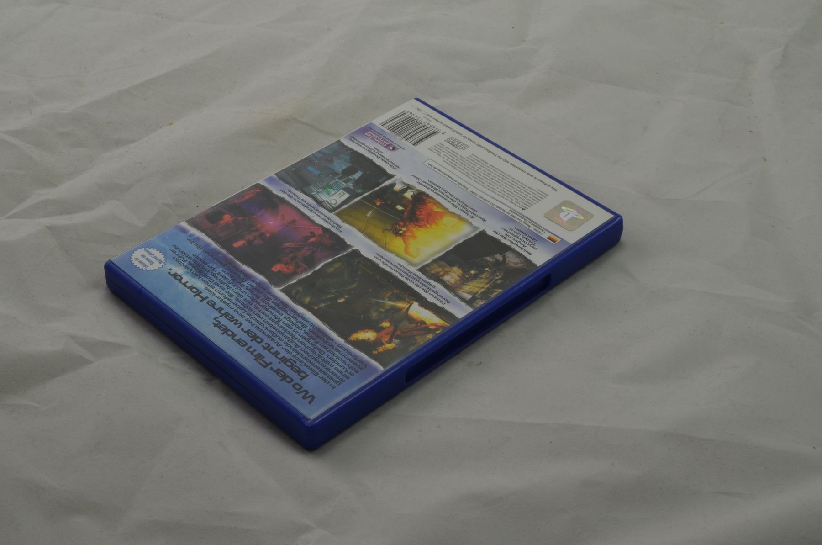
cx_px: 411
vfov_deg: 22.5
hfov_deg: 33.5
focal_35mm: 60
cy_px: 272
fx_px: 1367
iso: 100
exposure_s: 1/3
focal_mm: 40
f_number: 20
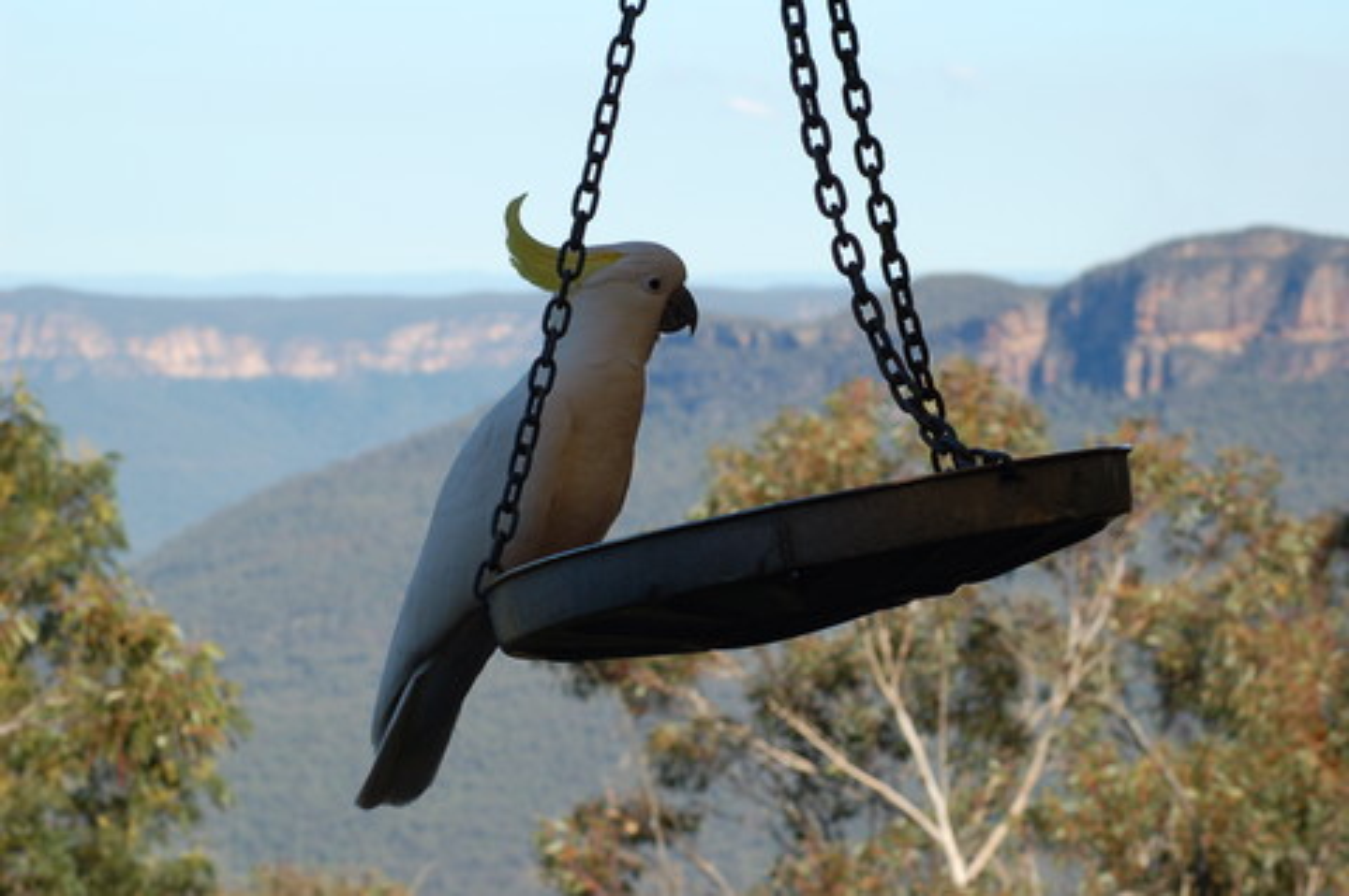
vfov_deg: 9.6
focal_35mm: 142
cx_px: 674
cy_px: 448
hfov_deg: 14.4
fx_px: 5334
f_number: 10
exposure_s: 1/250
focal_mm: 95
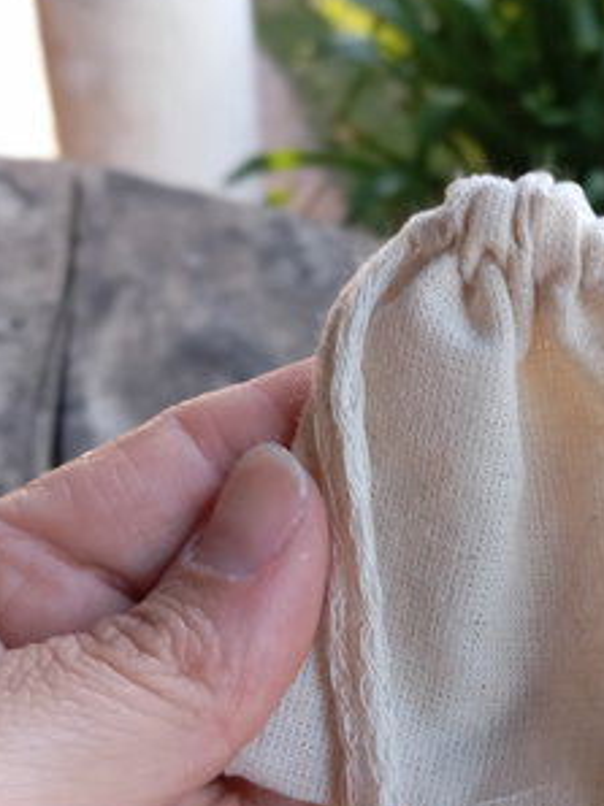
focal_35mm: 50
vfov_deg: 37.9
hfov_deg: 28.4
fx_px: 1165
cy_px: 526
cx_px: 485
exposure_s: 1/100
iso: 449
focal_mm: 4.22
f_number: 1.8
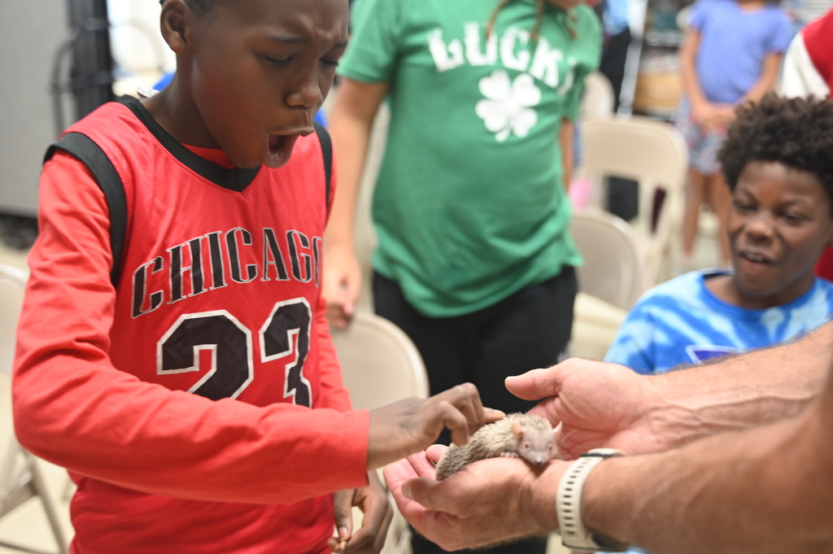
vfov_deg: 27.5
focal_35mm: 49
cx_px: 416
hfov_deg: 40.4
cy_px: 277
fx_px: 1133
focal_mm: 49
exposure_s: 1/125
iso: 1250
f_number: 2.8
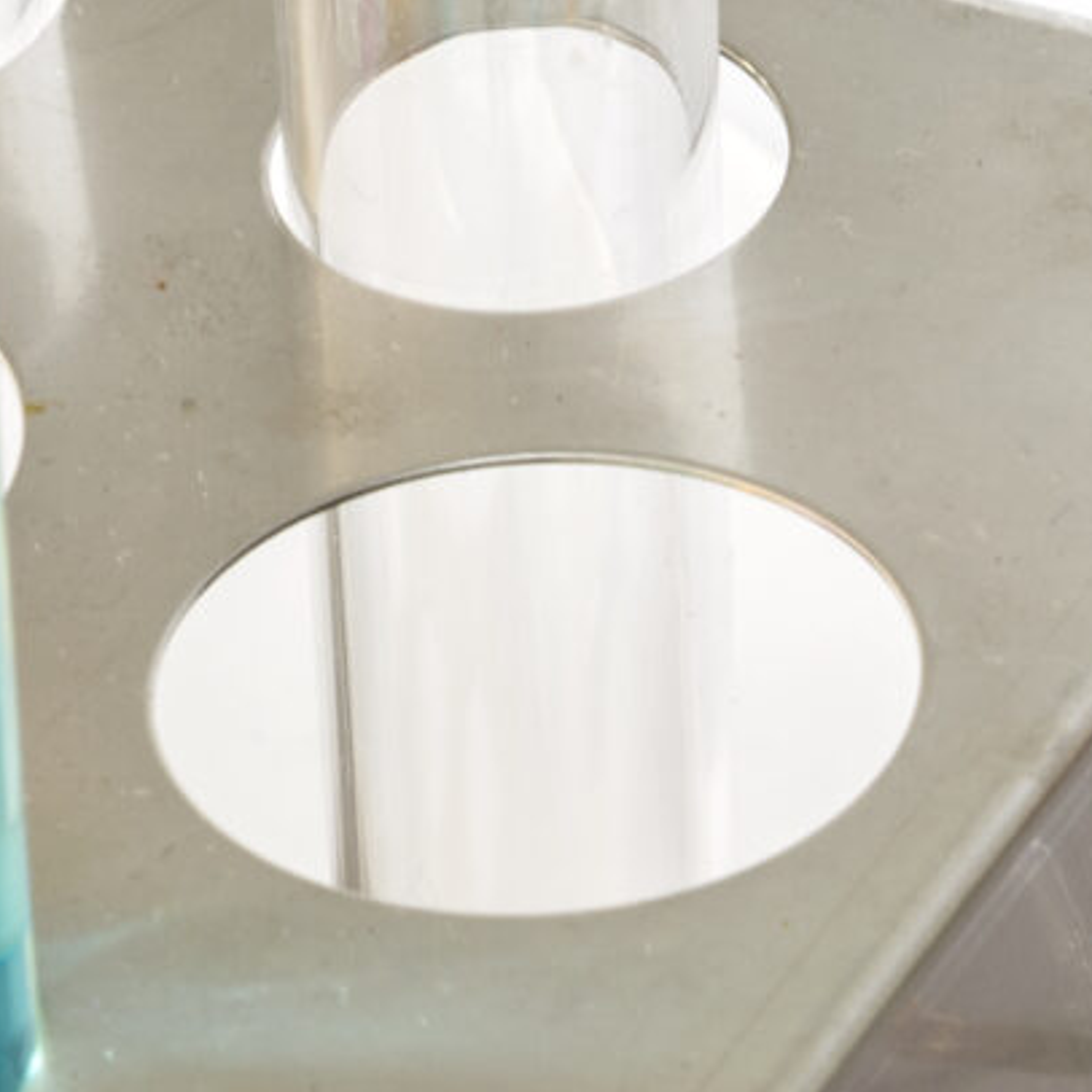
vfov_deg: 4.2
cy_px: 1392
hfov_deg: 4.2
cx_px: 1412
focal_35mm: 418
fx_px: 14919
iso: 100
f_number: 16
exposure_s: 4
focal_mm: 78
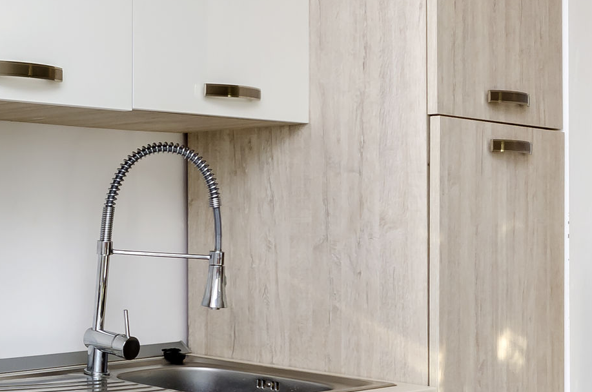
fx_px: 977
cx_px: -210
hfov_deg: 27.2
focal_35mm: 60
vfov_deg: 22.7
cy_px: 207
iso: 250
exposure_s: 1/100
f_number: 7.1
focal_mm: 13
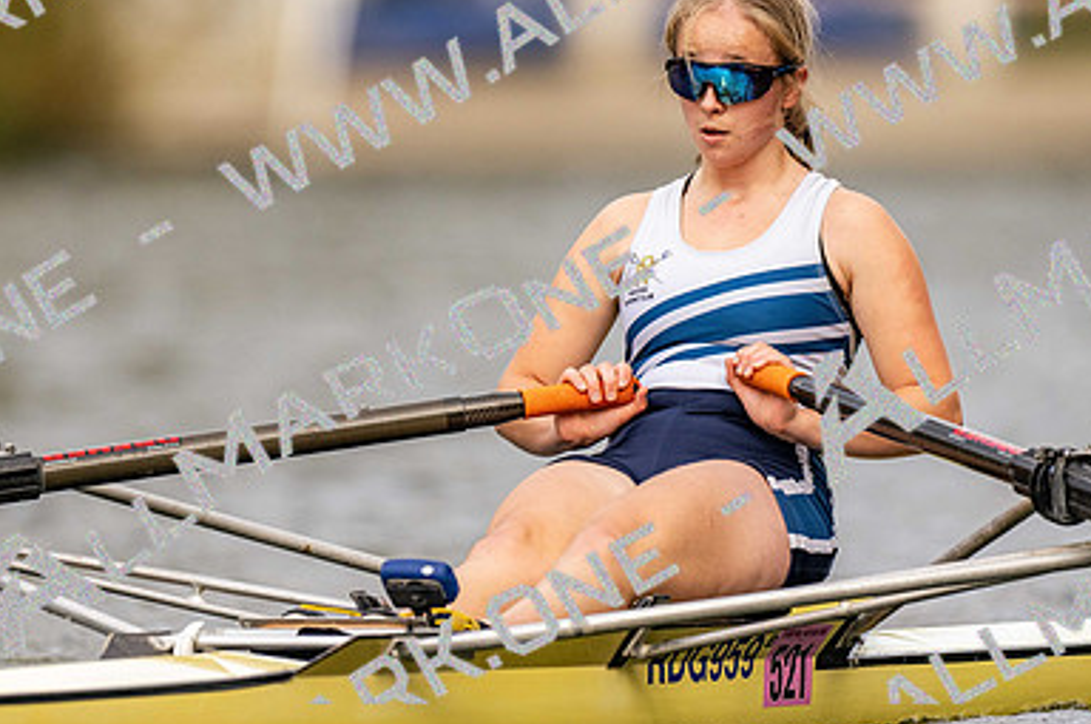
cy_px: 219
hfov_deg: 2.3
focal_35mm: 907
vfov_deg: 1.5
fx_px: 27452
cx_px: 568
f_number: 4
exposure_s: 1/2500
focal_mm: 600
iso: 720
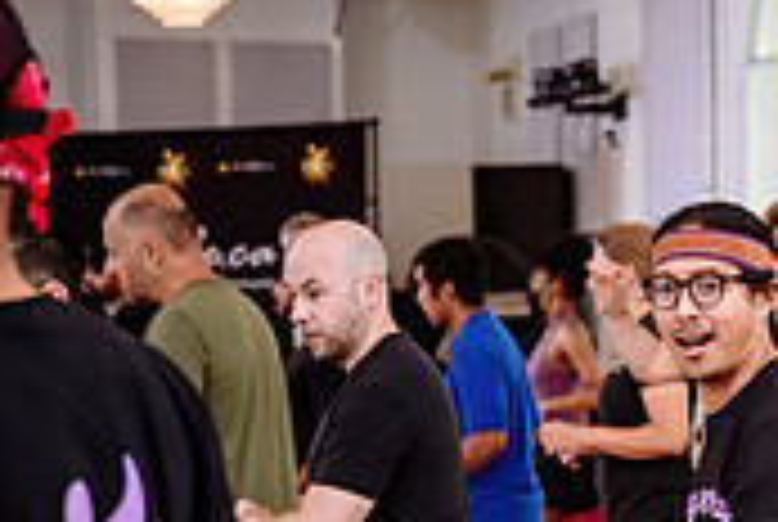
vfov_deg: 9.3
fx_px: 3117
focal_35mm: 144
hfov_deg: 14.1
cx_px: 679
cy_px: 826
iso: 1000
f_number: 2.8
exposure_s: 1/250
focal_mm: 43
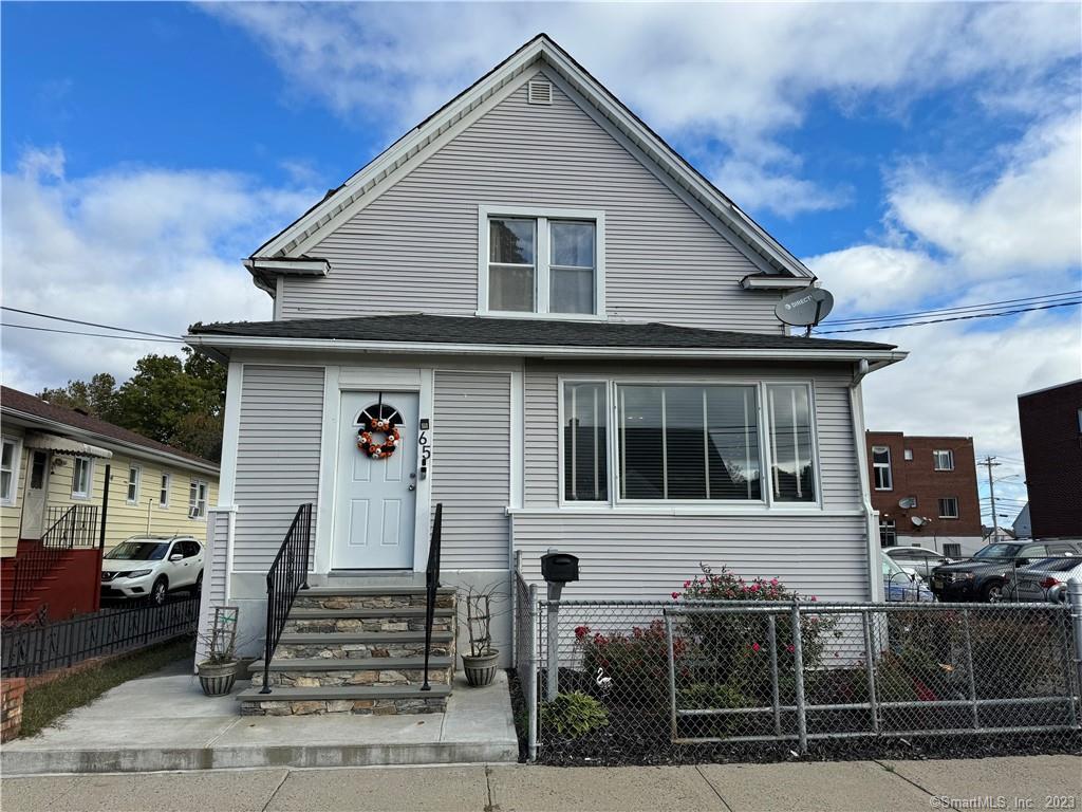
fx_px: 750
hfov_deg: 71.6
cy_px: 406
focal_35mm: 24
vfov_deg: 56.8
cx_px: 541
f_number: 1.78
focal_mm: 6.86
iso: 80
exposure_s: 1/4310
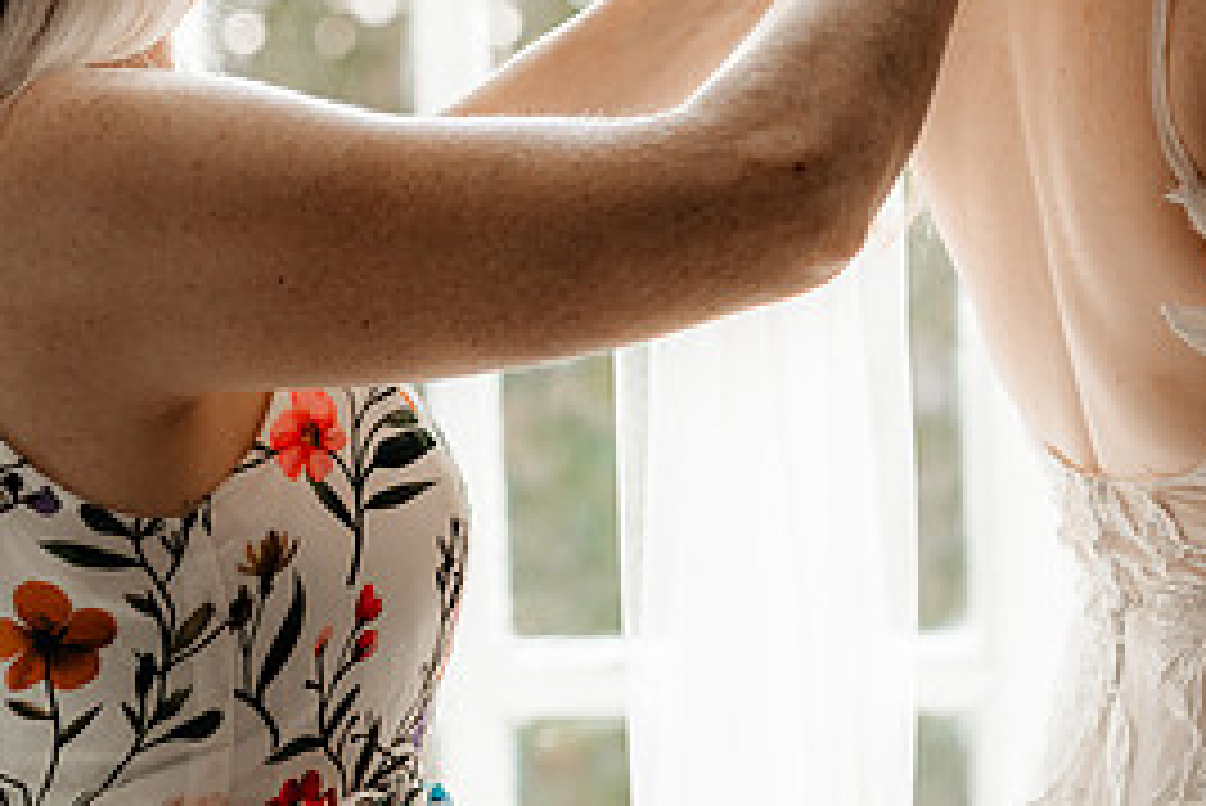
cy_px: 2
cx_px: 873
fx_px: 6167
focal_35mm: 184
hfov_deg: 11.1
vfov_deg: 7.4
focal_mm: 85
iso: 500
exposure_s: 1/200
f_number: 3.2
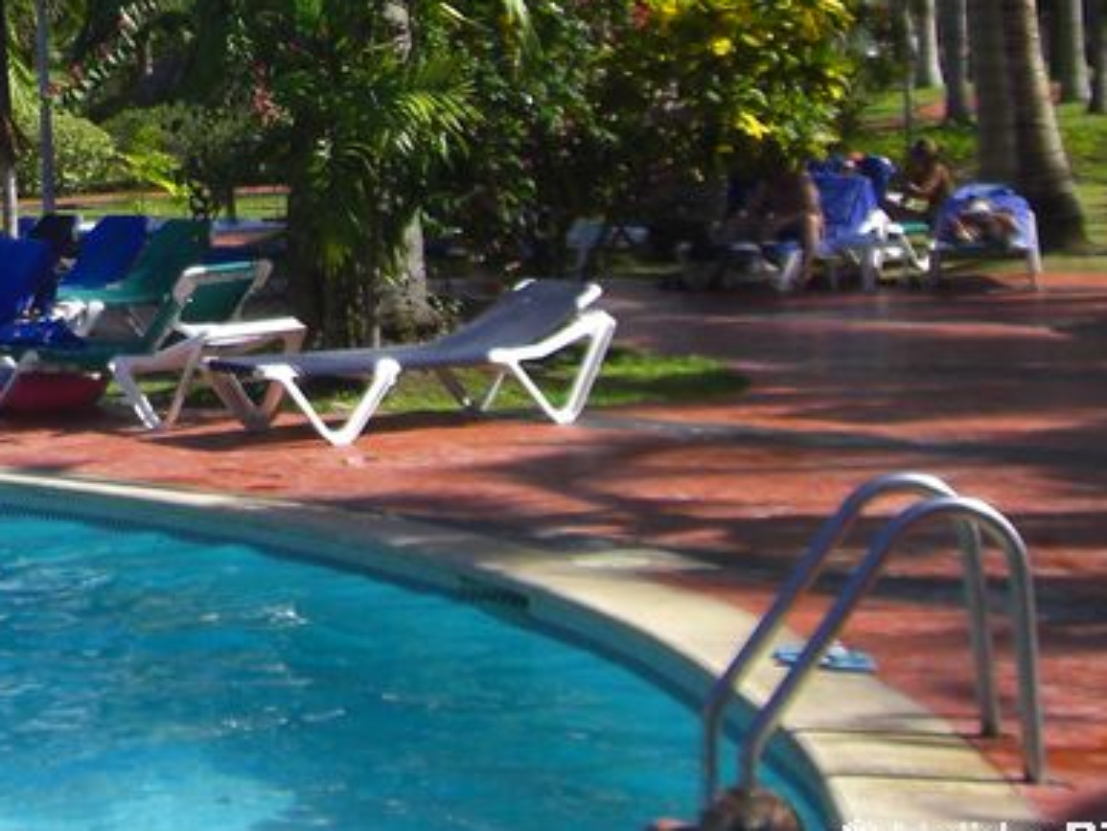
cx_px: -216
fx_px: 3231
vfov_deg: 14.1
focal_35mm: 101
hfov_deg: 18.4
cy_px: -216
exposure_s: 1/200
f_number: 8
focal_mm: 6.2
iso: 100
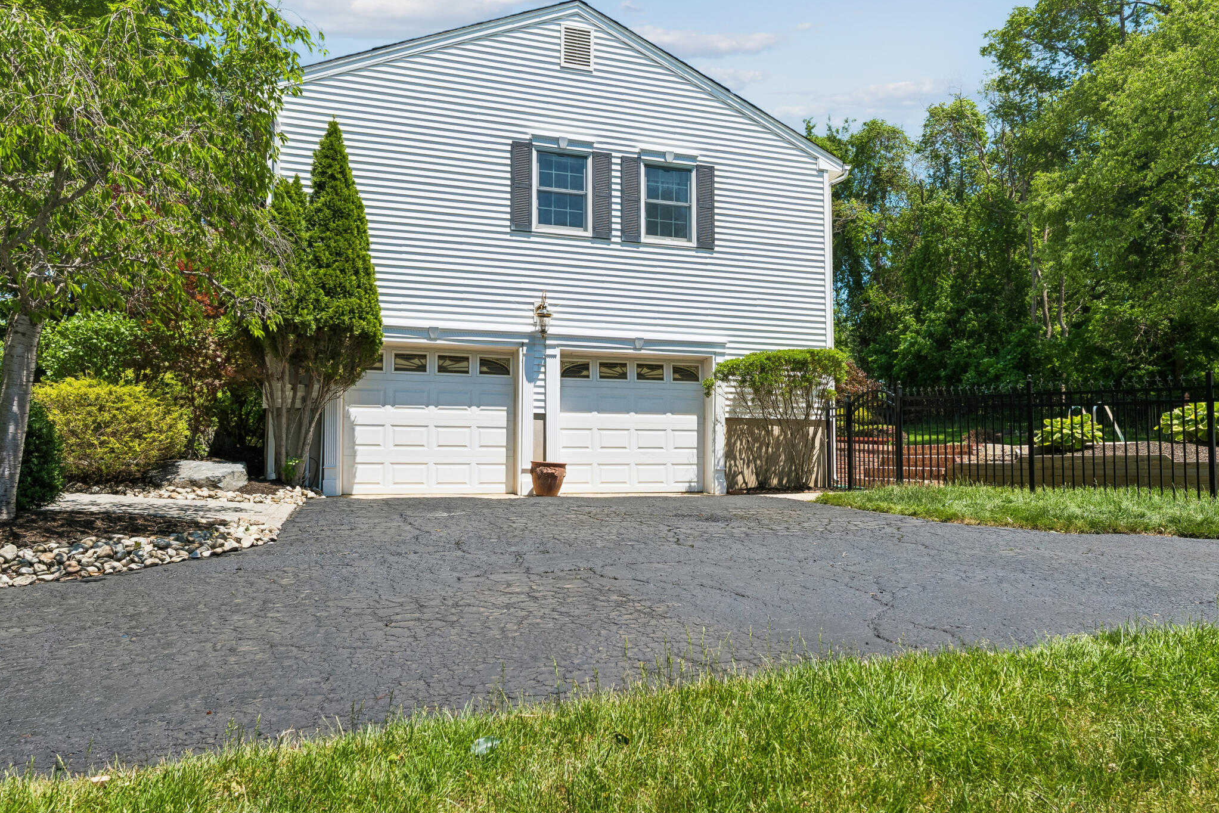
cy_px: 360
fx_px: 745
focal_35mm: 22
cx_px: 622
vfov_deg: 57.1
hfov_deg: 78.6
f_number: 7.1
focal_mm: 15
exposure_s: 1/640
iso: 200
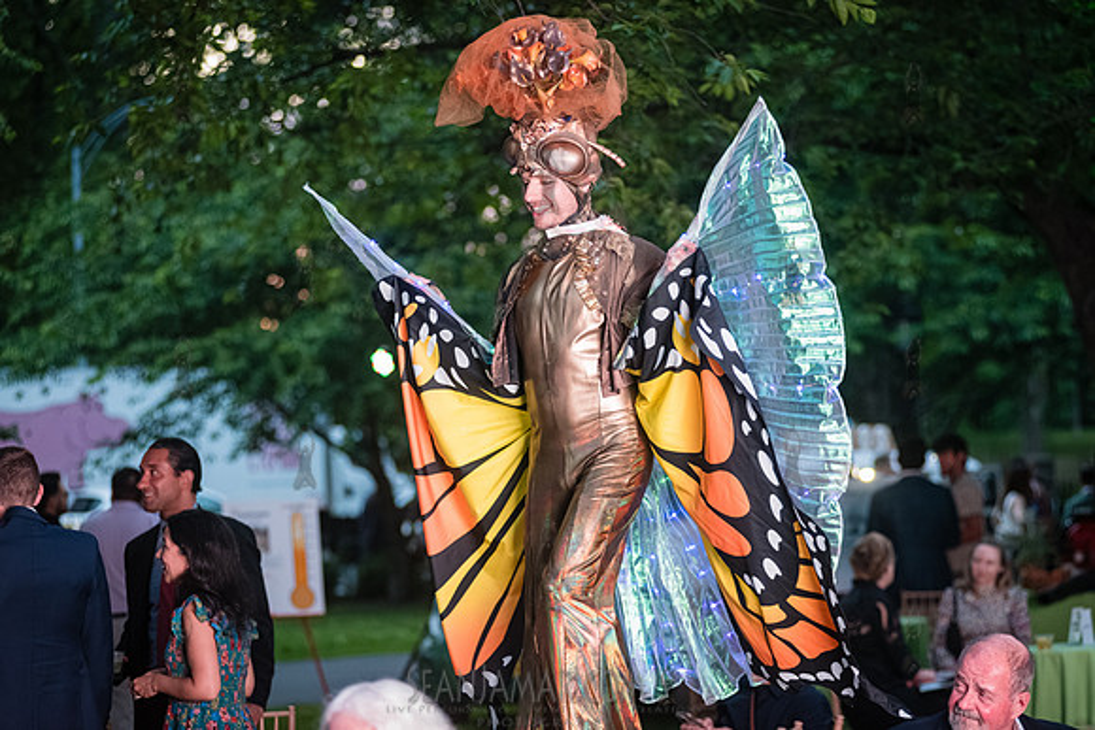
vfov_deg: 12.2
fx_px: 3407
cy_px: 365
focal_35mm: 112
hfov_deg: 18.3
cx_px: 548
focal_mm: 112
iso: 6400
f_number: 3.2
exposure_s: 1/500
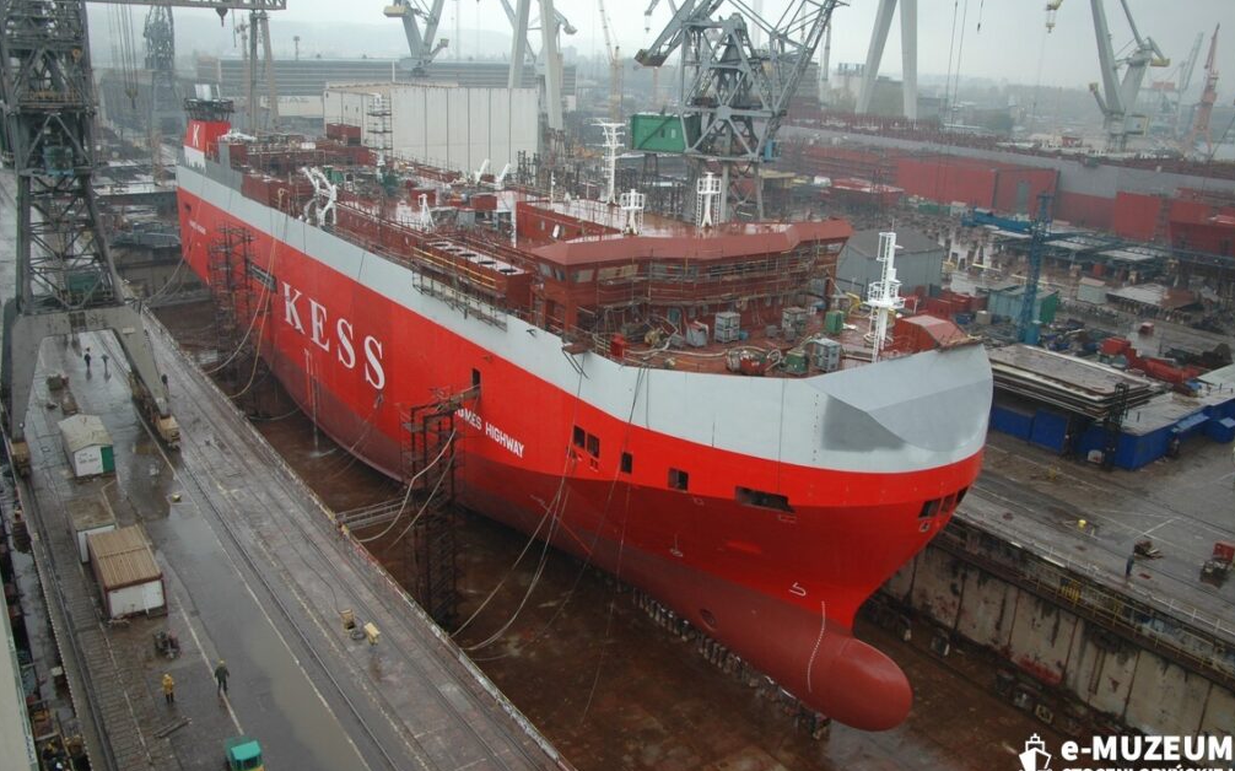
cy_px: 369
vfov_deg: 44.5
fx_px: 942
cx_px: 624
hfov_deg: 66.5
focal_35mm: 28
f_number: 4.5
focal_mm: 18
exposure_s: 1/80
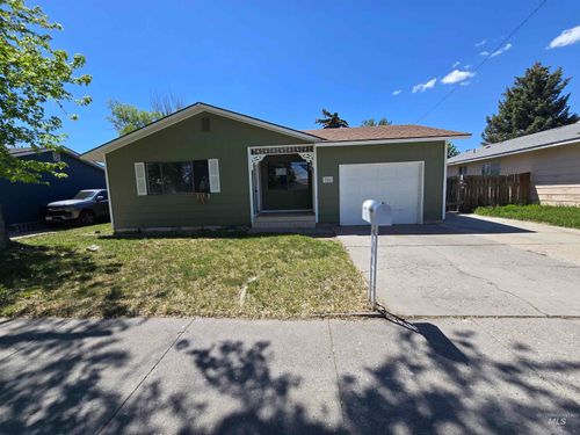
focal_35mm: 13
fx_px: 218
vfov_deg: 89.9
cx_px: 290
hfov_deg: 106.2
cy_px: 218
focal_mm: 2.2
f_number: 2.2
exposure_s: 1/2105
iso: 50
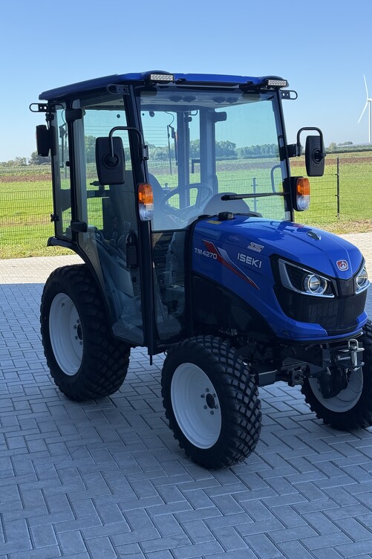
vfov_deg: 38.9
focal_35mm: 51
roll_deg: +2.1
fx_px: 791
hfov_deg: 26.5
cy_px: 277
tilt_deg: -8.1
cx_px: 202
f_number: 1.78
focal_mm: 6.76
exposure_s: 1/1133
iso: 64
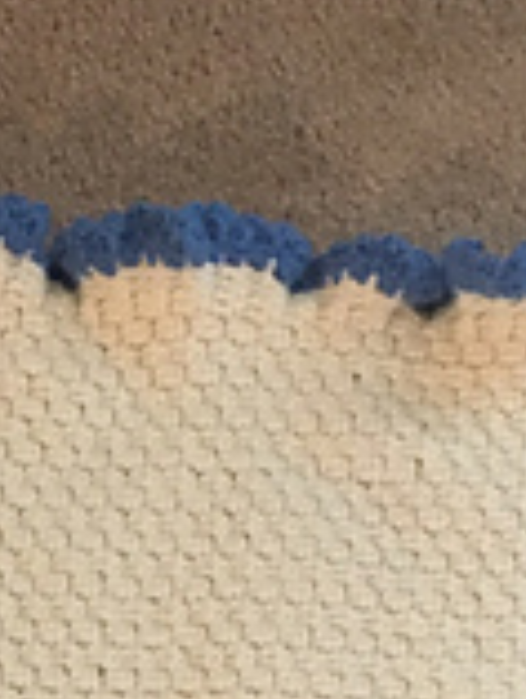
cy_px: 1260
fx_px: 2387
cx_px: 236
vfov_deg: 14.6
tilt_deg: -69.7
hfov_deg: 12.6
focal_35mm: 118
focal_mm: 4.15
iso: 200
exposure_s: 1/15
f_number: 2.2
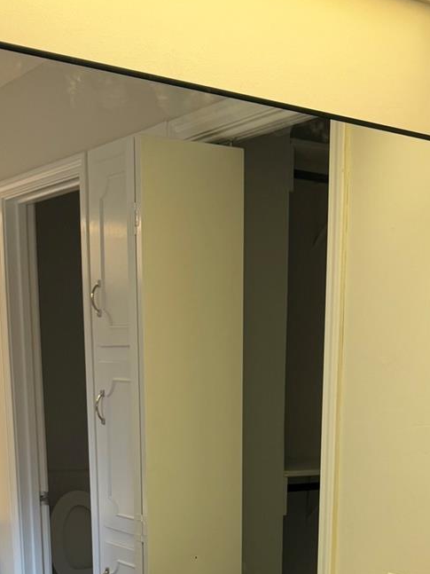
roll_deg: -1.0
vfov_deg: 30.7
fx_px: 944
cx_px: 240
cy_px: 605
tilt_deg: -14.3
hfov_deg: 25.6
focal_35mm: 57
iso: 100
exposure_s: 1/60
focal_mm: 6.76
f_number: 1.78
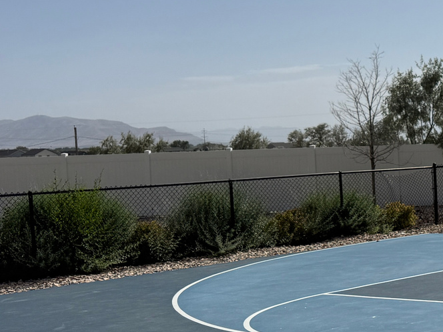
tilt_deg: -4.8
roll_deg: +0.4
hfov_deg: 22.4
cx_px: 635
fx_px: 947
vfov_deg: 19.9
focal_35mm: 74
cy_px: 165
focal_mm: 6.76
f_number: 1.78
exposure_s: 1/11905
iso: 80
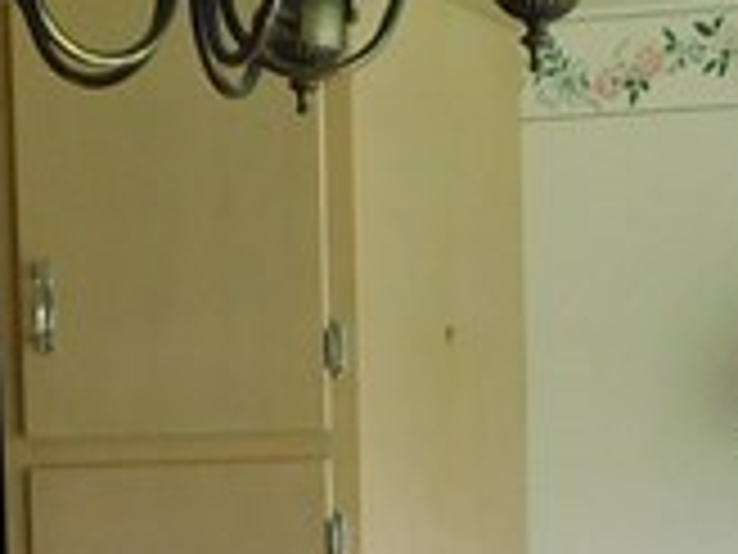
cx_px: 446
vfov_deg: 9.8
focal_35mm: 144
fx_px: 3070
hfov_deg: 13.7
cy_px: 1000
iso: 160
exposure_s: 1/30
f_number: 3
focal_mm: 4
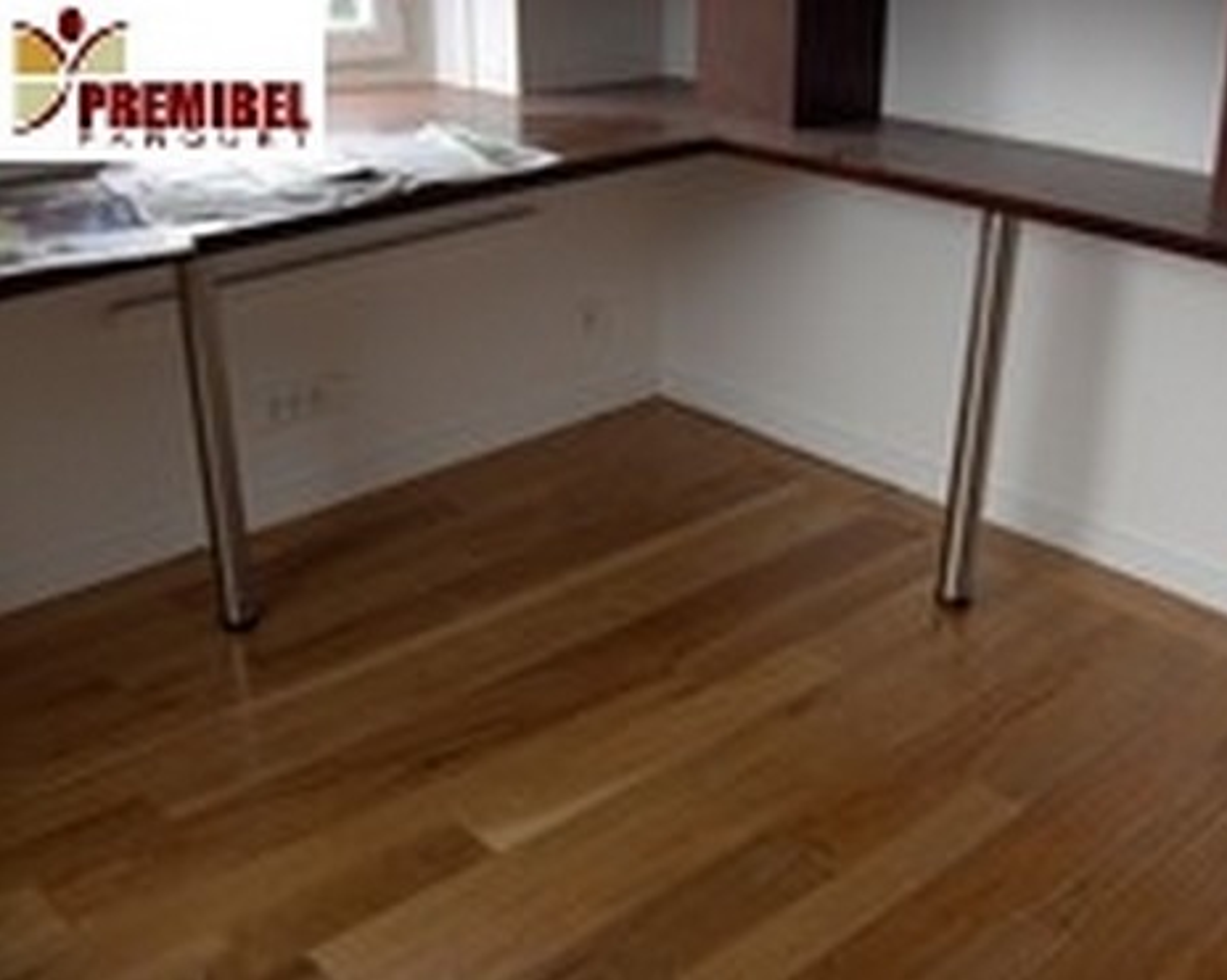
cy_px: 493
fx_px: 1489
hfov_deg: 44.8
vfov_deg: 36.5
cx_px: 656
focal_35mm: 41
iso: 177
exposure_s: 1/124
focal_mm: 8
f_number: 2.8
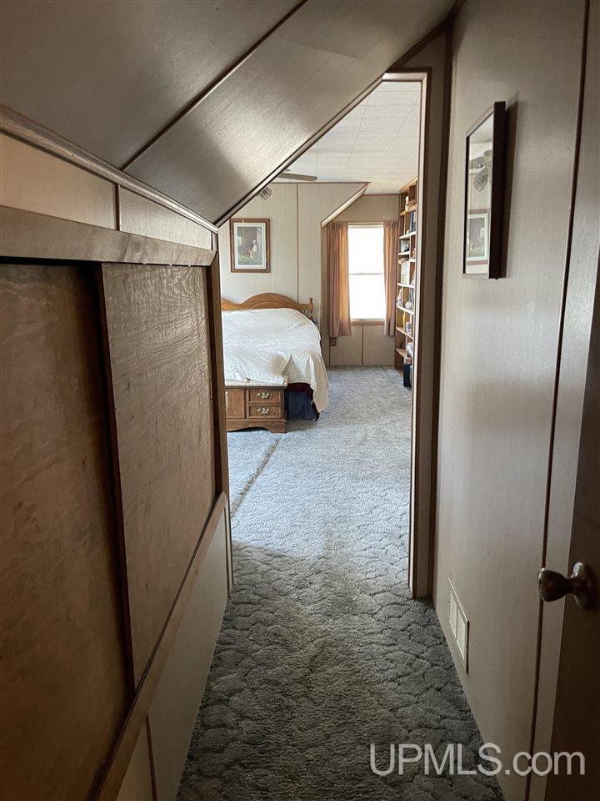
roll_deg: +0.2
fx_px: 601
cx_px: 300
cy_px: 400
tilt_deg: -12.2
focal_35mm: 26
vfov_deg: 67.3
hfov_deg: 53.1
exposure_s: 1/60
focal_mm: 4.2
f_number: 1.6
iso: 250
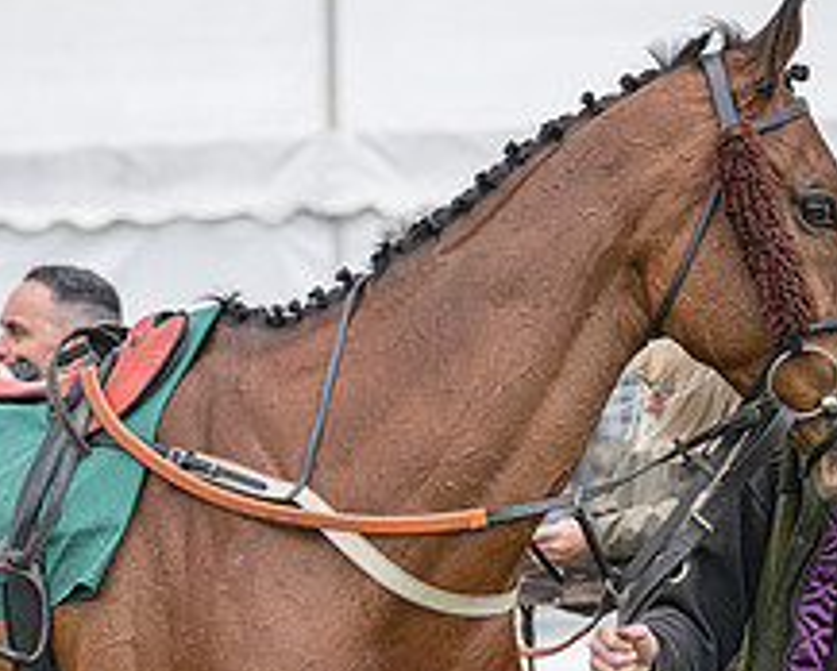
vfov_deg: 3.8
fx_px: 10042
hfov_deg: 4.8
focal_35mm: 405
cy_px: 756
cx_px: 704
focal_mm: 130
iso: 800
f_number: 4.5
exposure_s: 1/5000
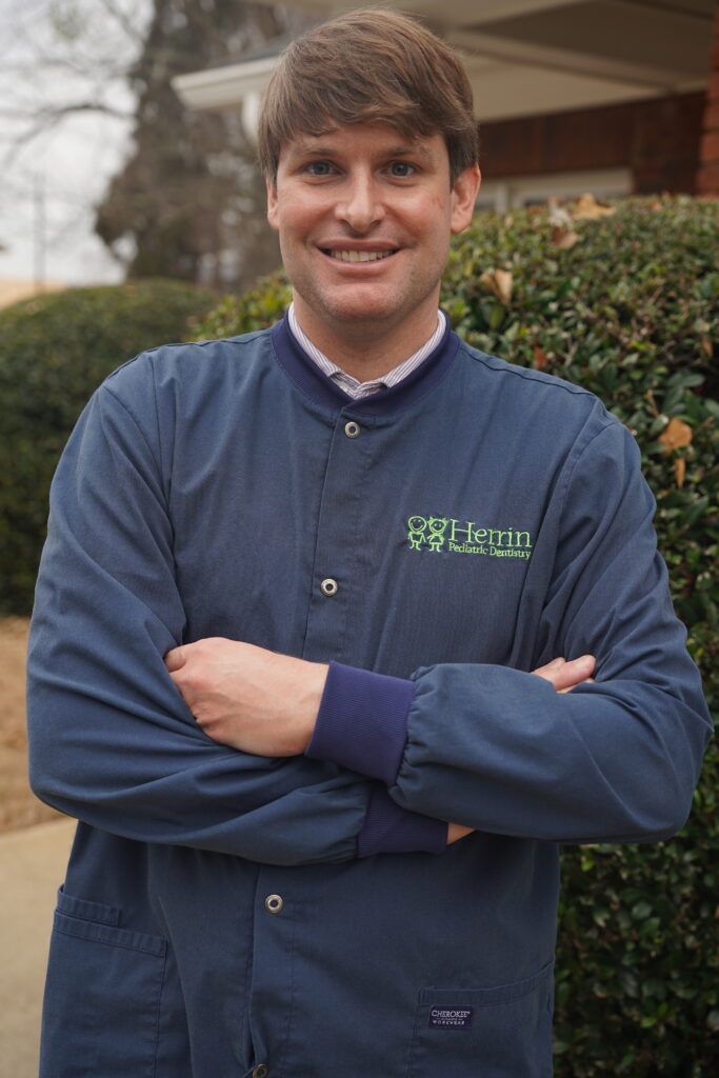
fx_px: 1485
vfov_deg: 39.9
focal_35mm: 50
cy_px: 539
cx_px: 360
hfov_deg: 27.2
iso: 100
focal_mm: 49.6
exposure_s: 1/100
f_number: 4.5
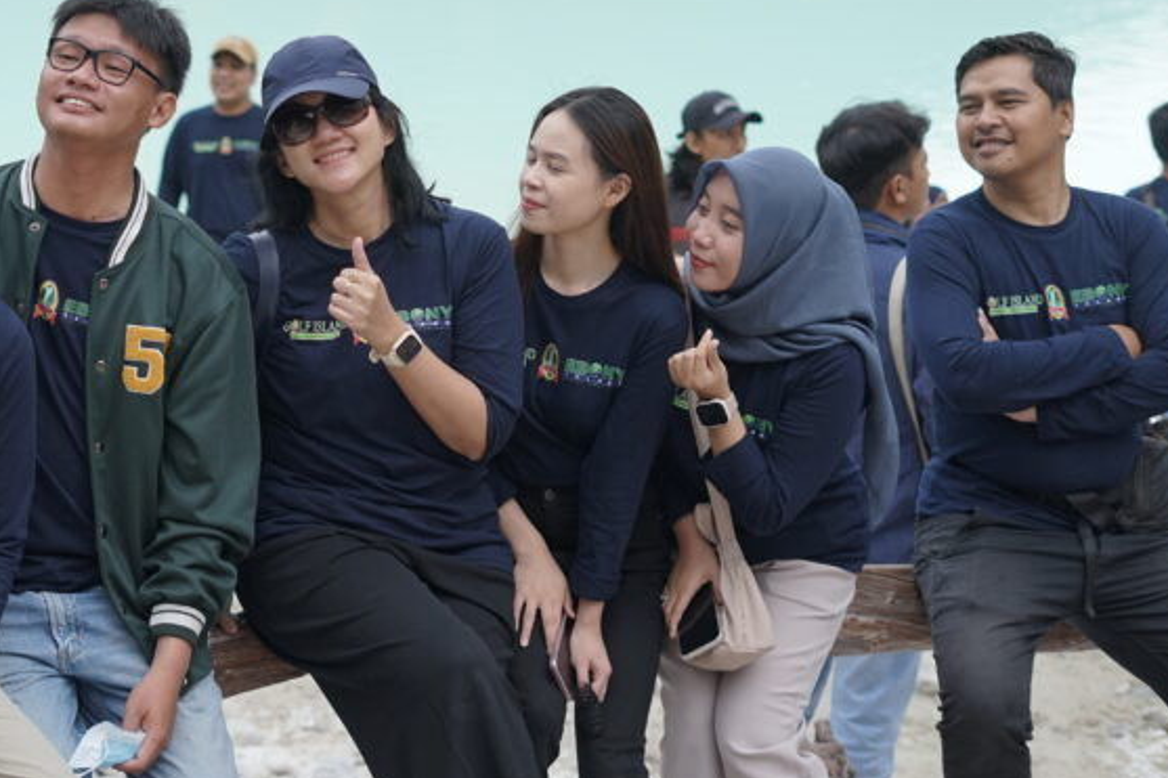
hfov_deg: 21.9
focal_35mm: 92
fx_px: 2984
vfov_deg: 14.8
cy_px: 148
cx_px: 226
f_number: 2.8
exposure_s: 1/1600
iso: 320
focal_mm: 50
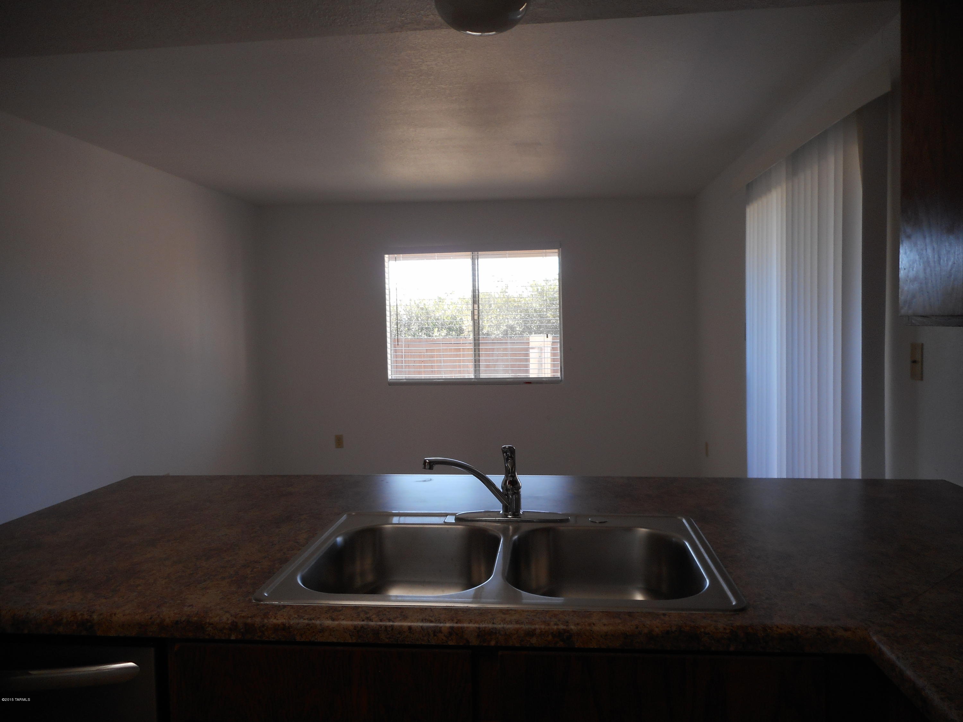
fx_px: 695
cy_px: 361
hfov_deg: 69.4
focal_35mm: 25
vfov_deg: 54.9
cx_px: 482
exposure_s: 1/40
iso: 80
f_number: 3.7
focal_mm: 4.5
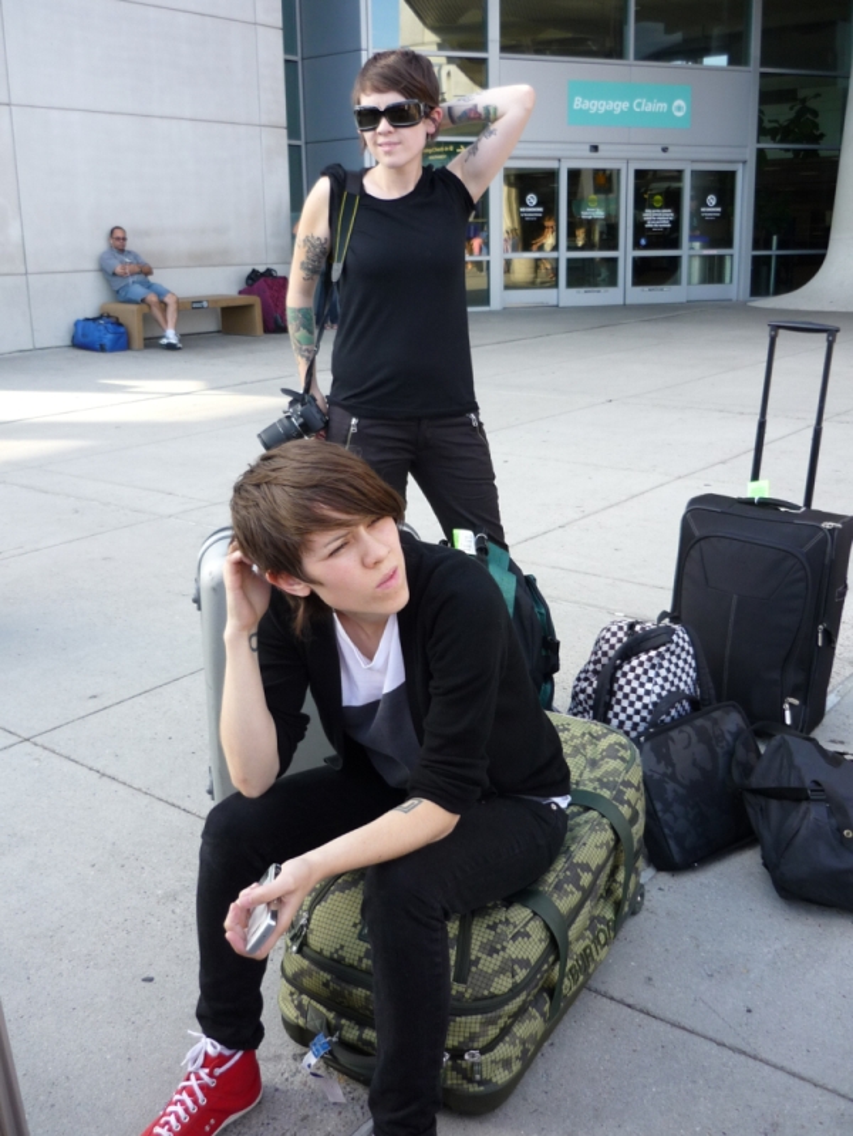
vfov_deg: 55.3
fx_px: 1083
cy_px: 568
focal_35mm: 33
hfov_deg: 43.0
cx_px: 426
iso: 100
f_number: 2.8
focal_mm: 5.5
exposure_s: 1/125
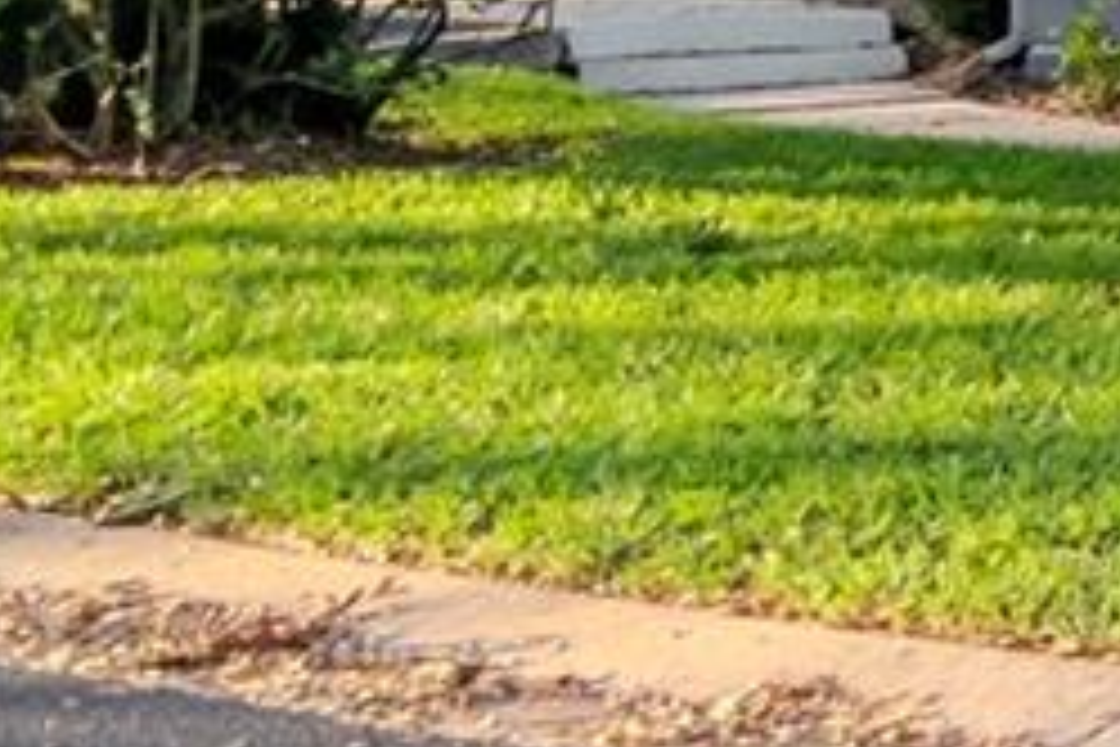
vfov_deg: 11.8
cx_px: 3571
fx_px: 3304
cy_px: -634
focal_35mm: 106
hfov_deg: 10.7
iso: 640
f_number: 9
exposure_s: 1/125
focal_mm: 11
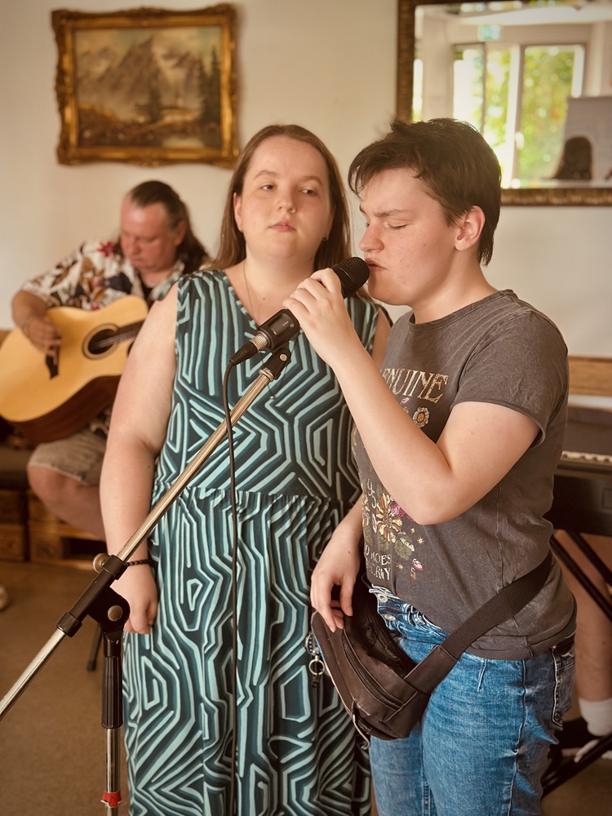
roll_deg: -0.6
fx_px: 1131
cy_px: 408
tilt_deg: -11.0
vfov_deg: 39.7
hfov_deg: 30.3
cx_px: 306
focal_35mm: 48
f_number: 1.78
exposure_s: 1/60
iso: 320
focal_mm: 6.86
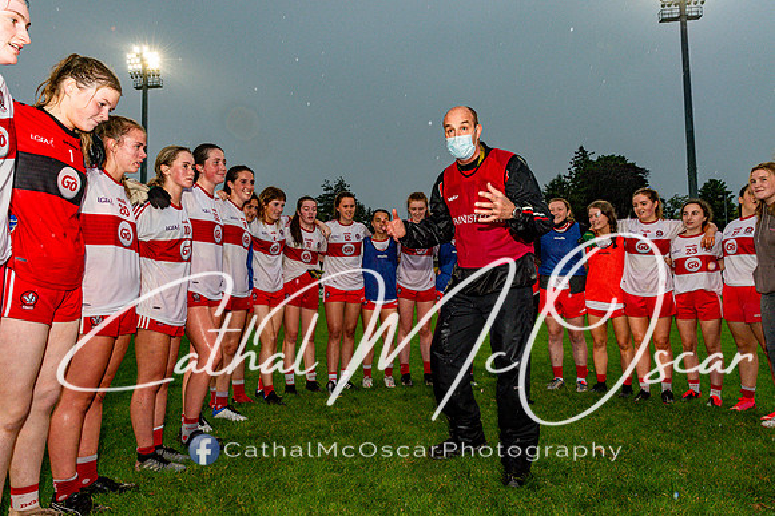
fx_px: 516
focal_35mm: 24
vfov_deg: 53.1
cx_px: 388
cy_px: 258
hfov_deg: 73.8
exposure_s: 1/200
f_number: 5.6
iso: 1600
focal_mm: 24
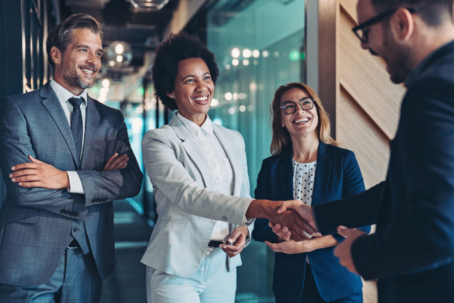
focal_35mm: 50
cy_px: 152
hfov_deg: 39.6
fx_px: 631
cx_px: 227
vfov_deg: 27.0
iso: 800
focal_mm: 50
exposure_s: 1/320
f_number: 2
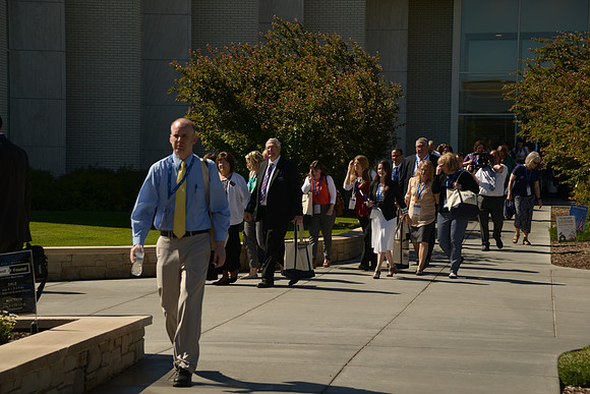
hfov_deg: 17.1
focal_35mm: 120
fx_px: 1967
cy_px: 197
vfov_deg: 11.4
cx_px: 295
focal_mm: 120
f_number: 8
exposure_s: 1/400
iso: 100
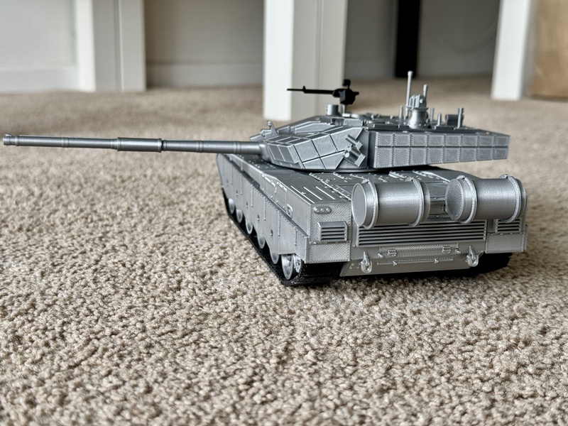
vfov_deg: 30.3
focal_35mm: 48
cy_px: 213
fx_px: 788
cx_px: 284
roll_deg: -0.3
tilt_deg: -13.1
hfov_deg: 39.7
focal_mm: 6.76
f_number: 1.78
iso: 64
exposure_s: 1/121
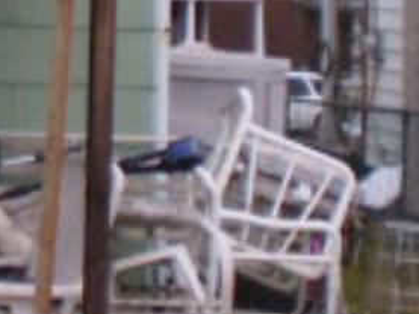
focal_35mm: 187
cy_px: -213
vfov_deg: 7.7
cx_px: -319
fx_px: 2264
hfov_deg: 10.0
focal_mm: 6.3
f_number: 3.1
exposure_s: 1/50
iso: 64
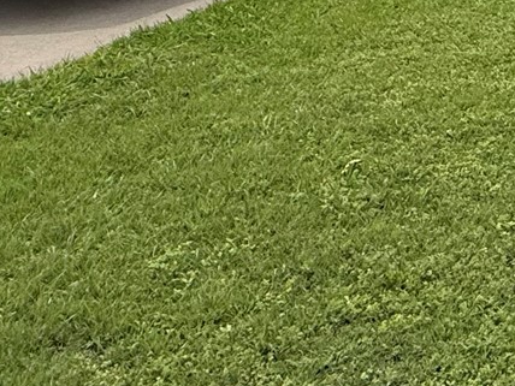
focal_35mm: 67
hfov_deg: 21.4
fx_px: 997
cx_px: 876
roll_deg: +1.6
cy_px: -349
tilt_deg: +8.2
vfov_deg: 17.1
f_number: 2.2
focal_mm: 2.22
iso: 50
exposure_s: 1/4425
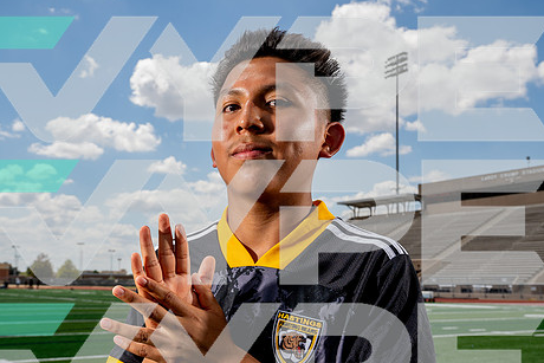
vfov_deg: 31.8
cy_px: 219
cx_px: 250
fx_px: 635
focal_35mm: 42
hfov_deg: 46.3
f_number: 9
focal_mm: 32
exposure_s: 1/250
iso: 160
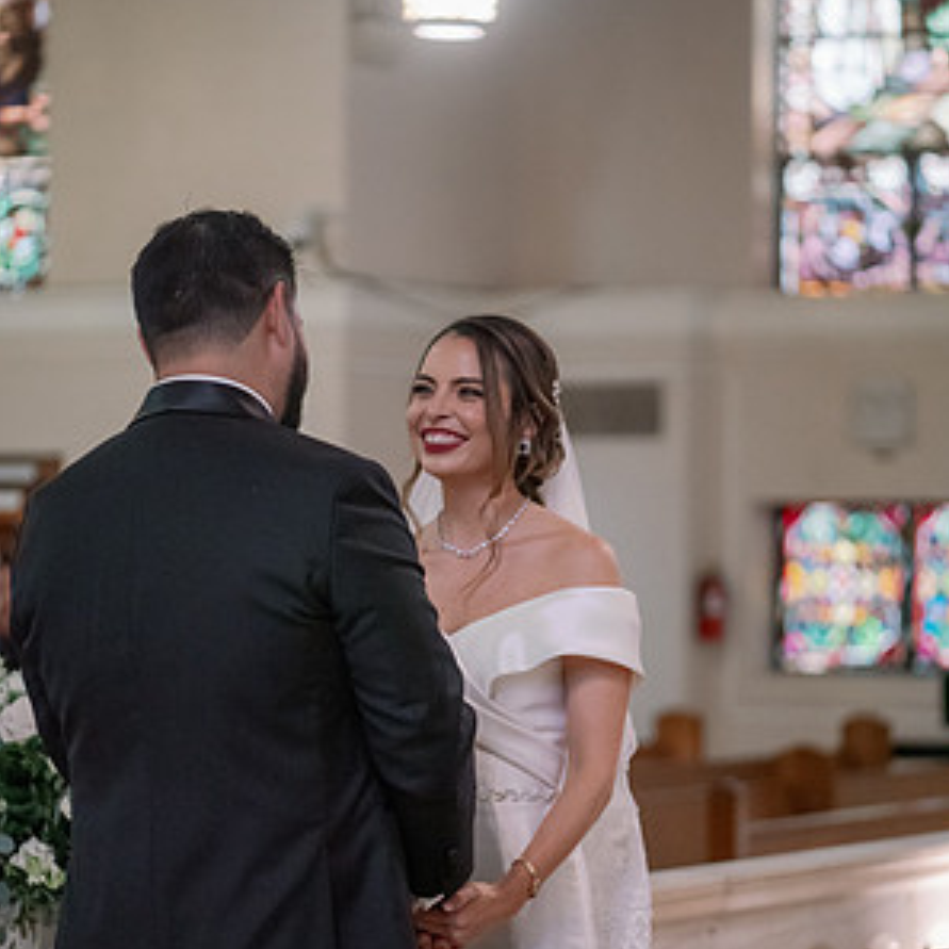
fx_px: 4187
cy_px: 655
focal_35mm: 135
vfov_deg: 12.9
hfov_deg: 12.9
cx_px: 476
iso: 4000
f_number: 3.2
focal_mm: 105
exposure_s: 1/250
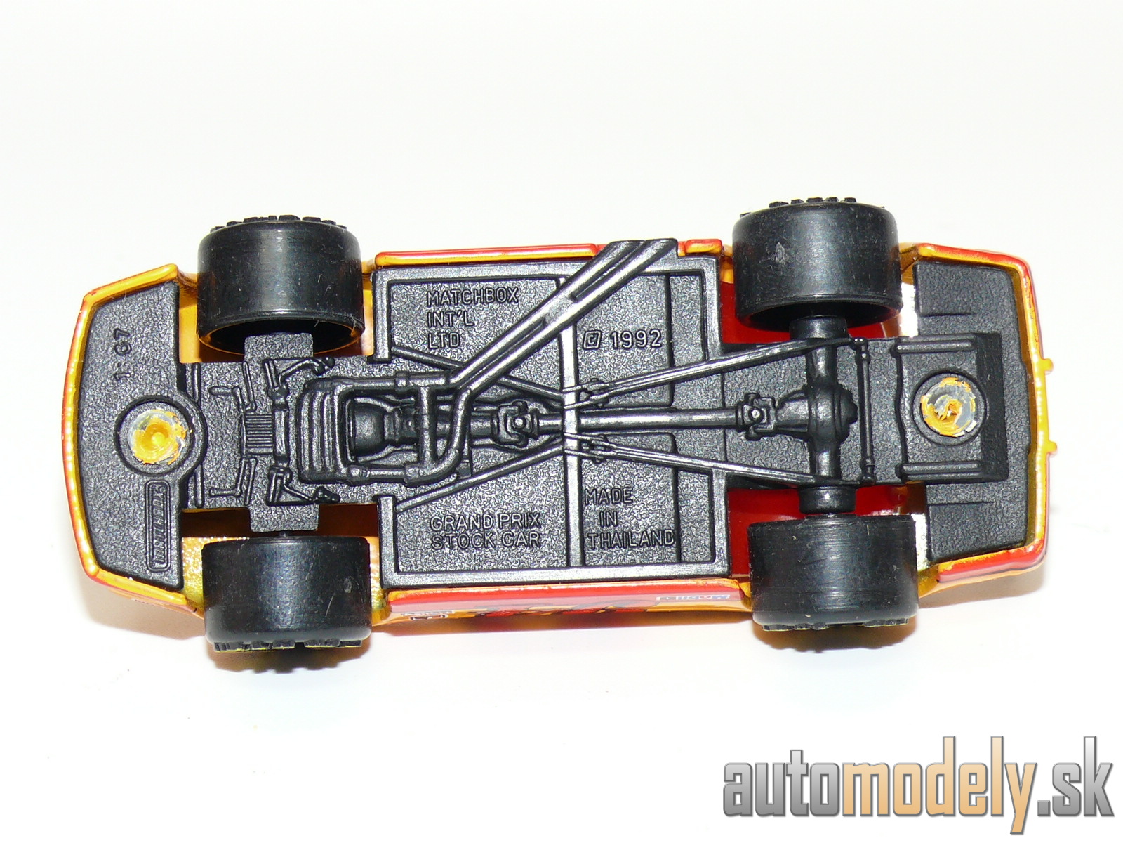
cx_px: 562
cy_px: 422
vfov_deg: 14.1
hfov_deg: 18.7
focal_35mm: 105
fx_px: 3406
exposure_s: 1/30
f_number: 4
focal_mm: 13.7
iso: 100
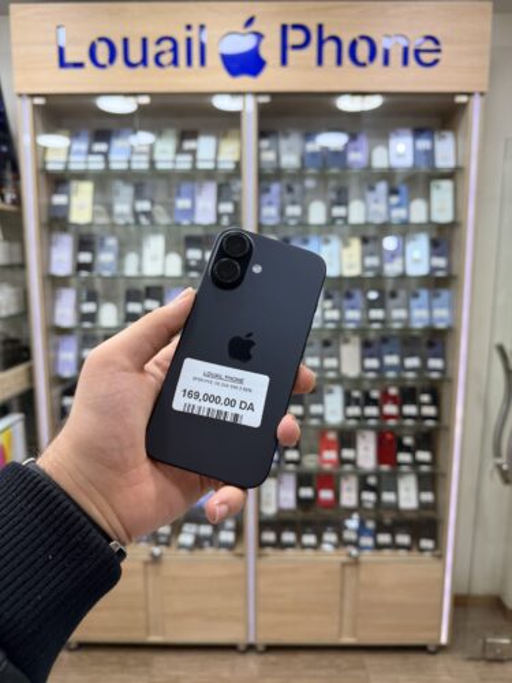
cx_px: 256
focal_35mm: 24
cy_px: 342
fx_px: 473
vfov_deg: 71.6
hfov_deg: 56.8
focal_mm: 6.76
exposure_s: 1/100
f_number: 1.78
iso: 50
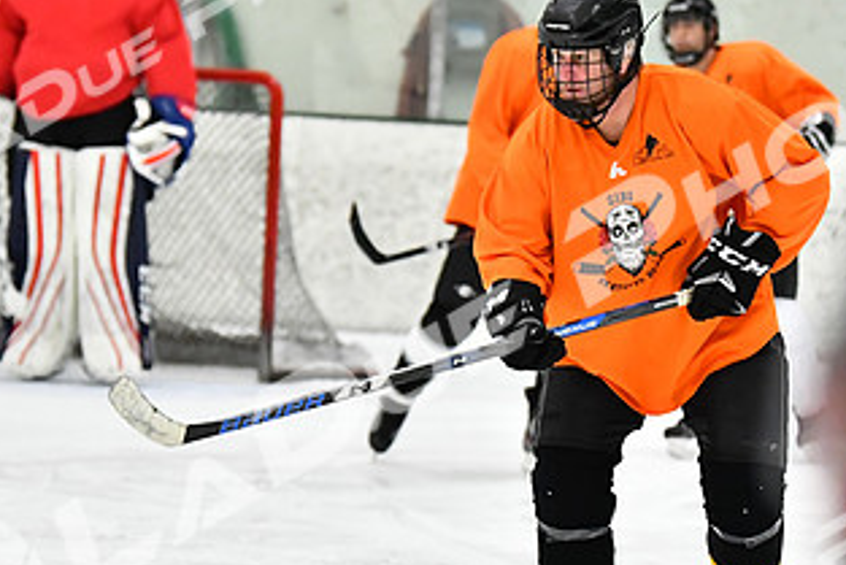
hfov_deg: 5.9
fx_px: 8180
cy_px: 347
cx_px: 416
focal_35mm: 348
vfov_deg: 4.0
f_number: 2.8
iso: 5000
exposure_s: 1/1250
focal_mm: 125
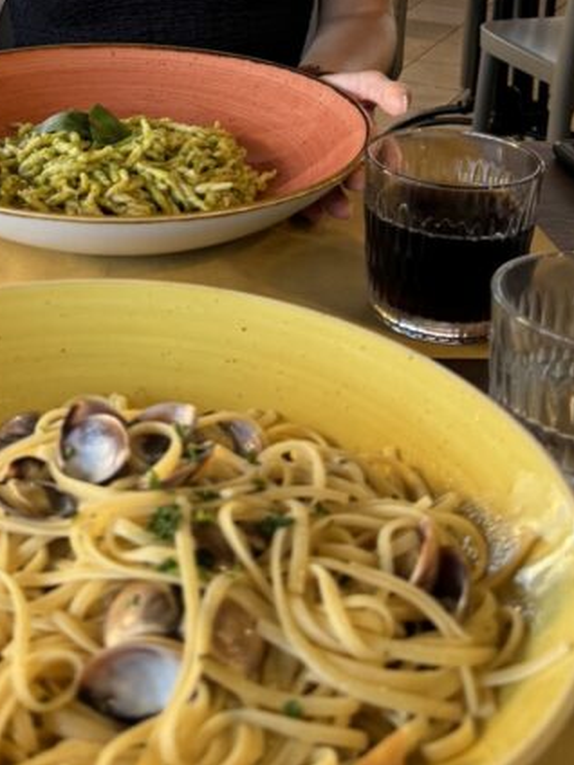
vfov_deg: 31.3
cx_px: 117
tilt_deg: -17.3
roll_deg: -1.1
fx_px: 1282
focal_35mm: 58
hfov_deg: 24.8
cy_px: 45
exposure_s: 1/121
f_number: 1.78
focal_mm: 6.76
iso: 125
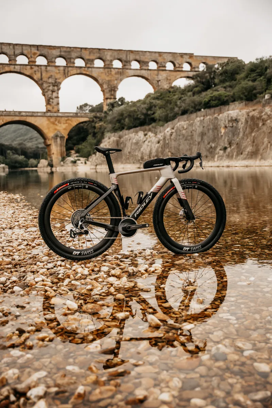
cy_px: 204
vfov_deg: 48.0
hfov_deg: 33.1
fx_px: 458
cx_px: 136
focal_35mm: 40
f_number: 2.8
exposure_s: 1/2500
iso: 320
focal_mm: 40.4
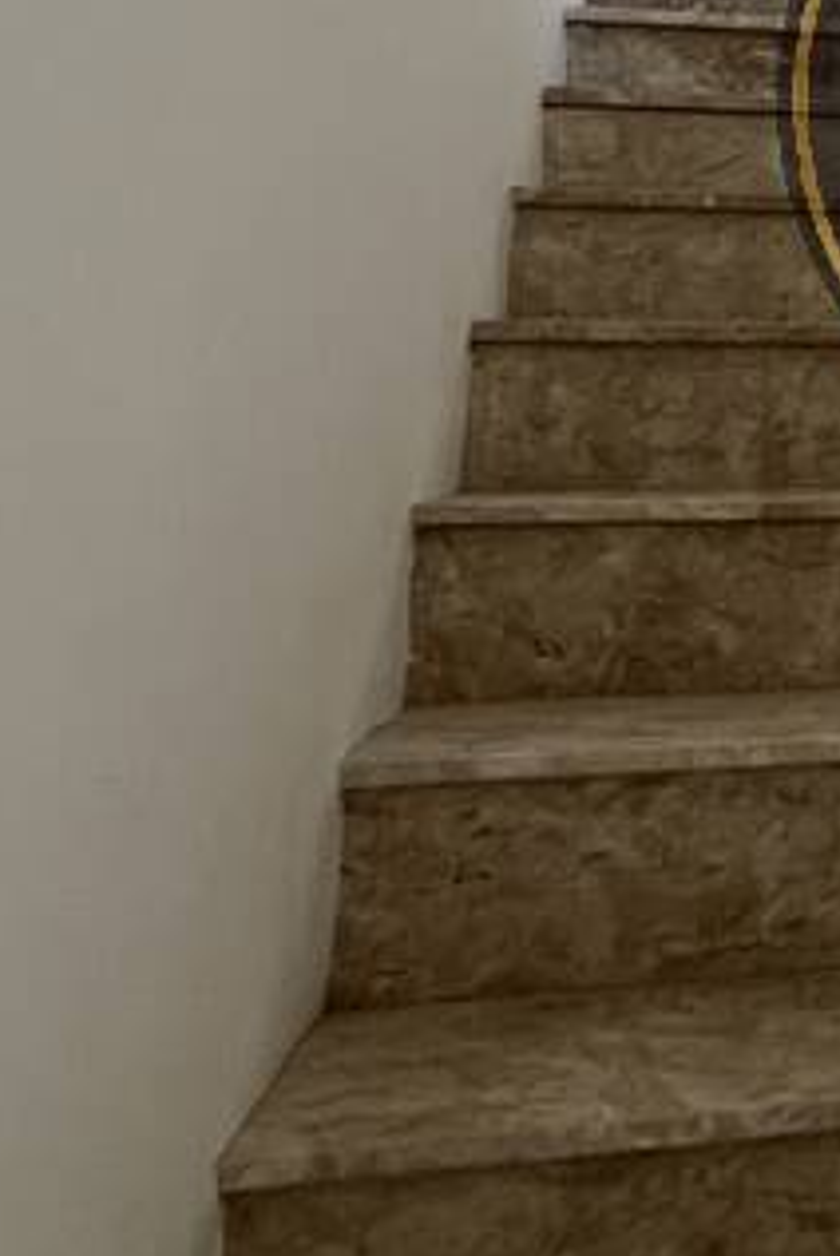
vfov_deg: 39.4
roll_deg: -0.5
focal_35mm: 46
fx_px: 1606
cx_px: 1157
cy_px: 107
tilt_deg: +10.3
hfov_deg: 24.6
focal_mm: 1.57
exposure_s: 1/99
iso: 200
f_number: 1.8
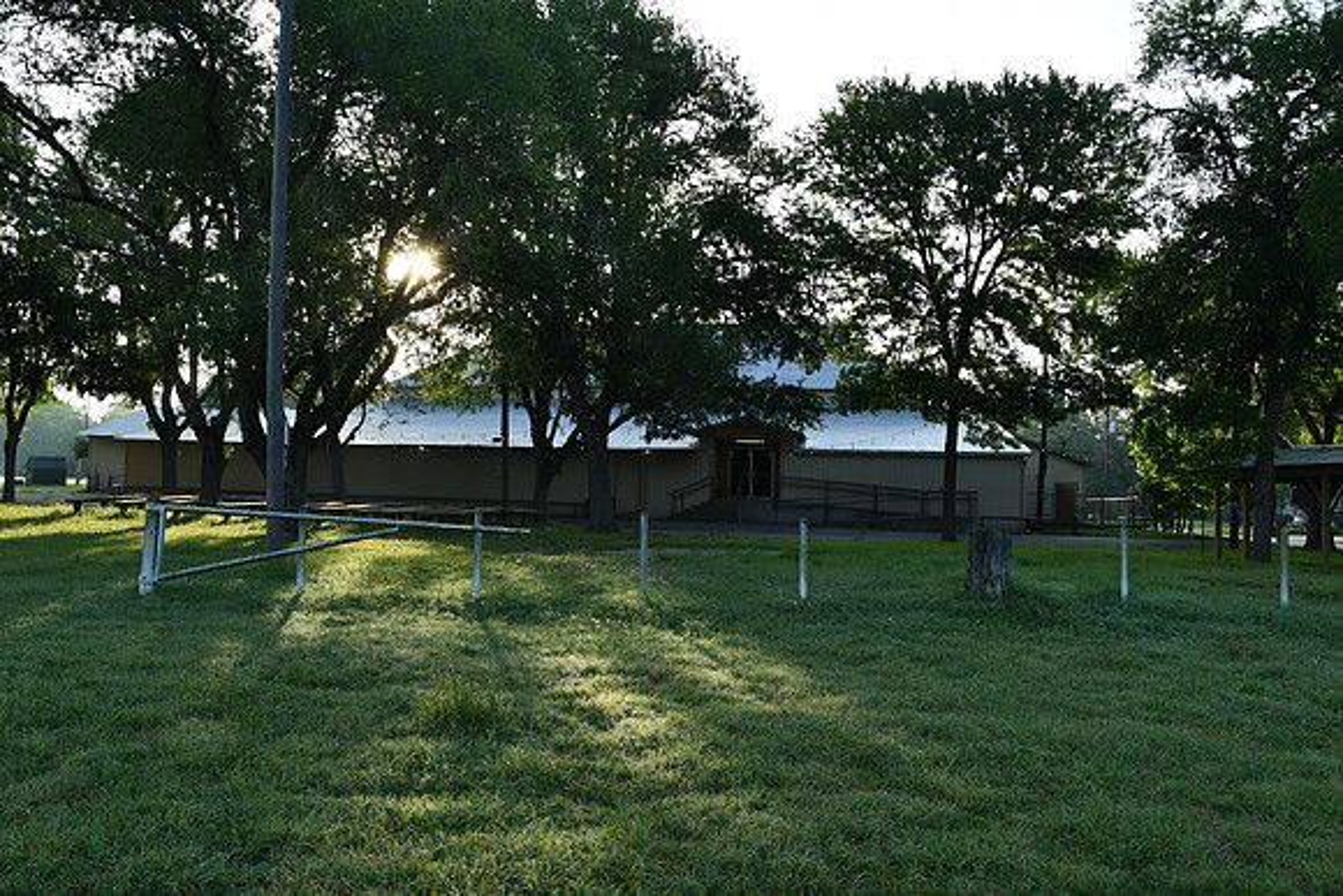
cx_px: 672
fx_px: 1343
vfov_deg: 36.9
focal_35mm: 36
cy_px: 448
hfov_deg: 53.1
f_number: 10
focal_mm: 24
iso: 800
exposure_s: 1/400
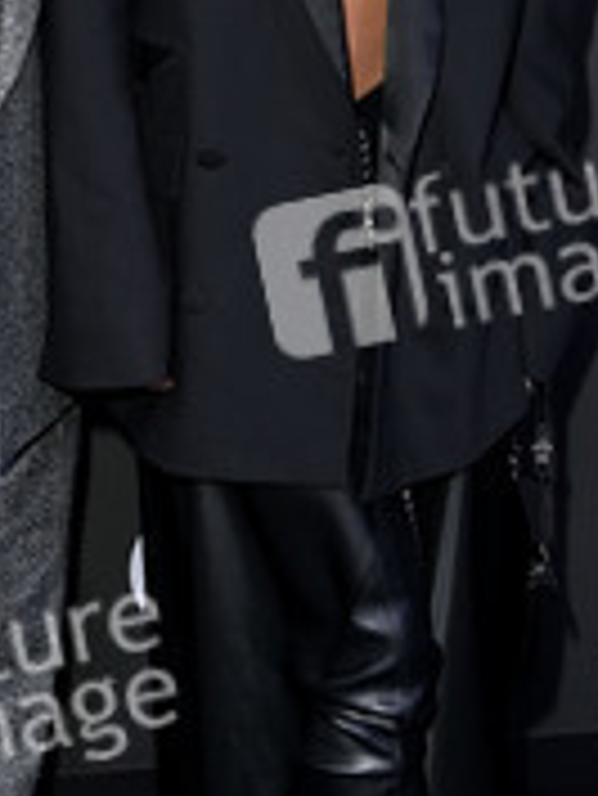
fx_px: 2094
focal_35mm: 91
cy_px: 27
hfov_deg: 16.1
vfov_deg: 20.9
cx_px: 76
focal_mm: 42
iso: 1000
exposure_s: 1/250
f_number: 5.6
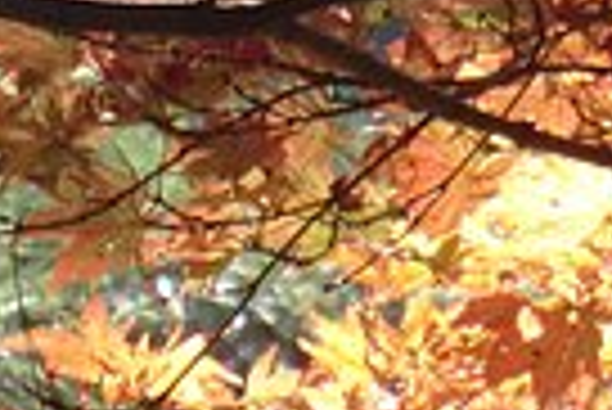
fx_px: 13223
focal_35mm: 777
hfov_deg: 2.6
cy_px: 113
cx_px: -189
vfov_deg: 1.8
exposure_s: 1/200
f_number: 5.2
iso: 160
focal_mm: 35.7
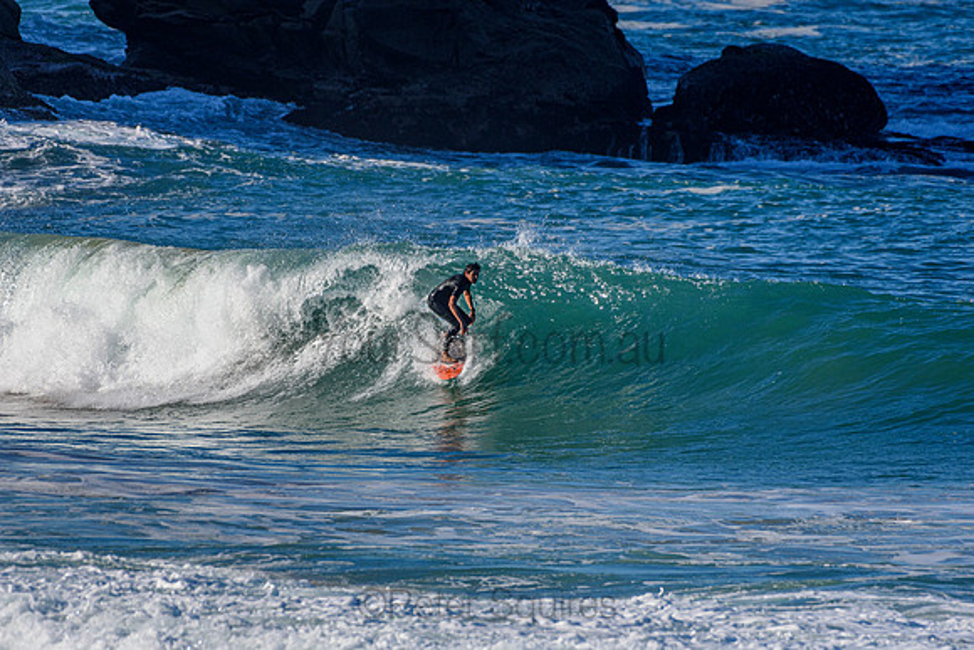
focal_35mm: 750
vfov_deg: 1.8
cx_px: 487
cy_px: 325
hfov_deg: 2.7
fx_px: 20295
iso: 280
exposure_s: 1/2000
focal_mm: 500
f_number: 5.6
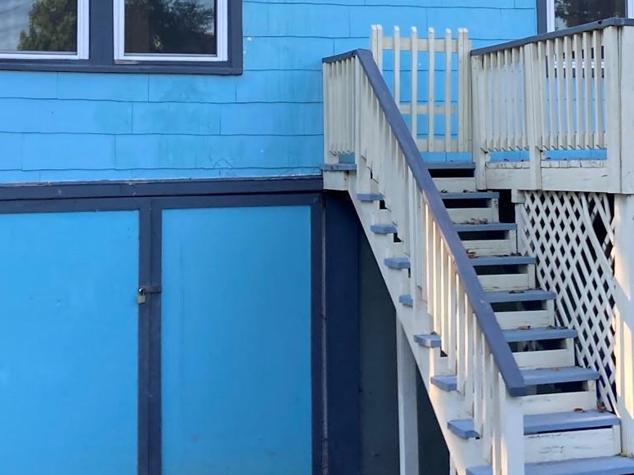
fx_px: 1355
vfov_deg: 19.7
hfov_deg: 26.1
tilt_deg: +3.1
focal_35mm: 74
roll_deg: +1.0
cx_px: 447
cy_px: 91
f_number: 1.8
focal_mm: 3.99
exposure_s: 1/121
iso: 25
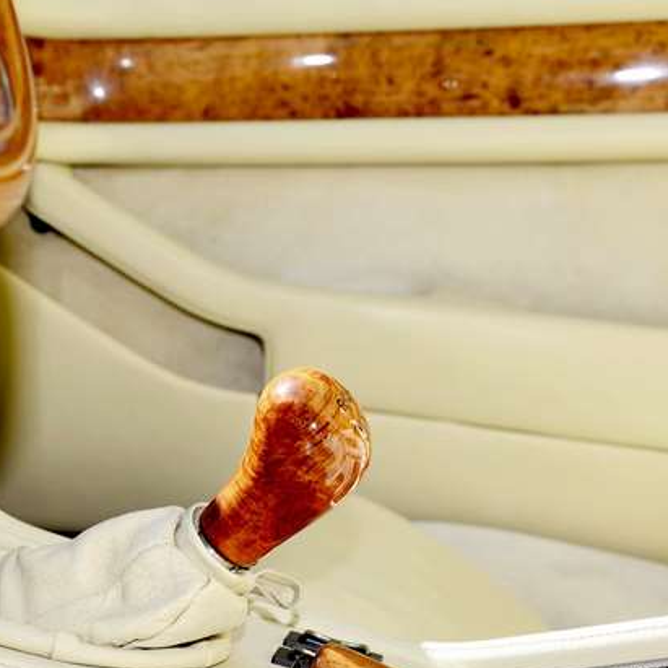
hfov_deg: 17.0
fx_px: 2161
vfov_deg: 17.5
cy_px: 468
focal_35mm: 99
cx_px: -59
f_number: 7.1
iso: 200
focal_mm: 50
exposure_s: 1/200
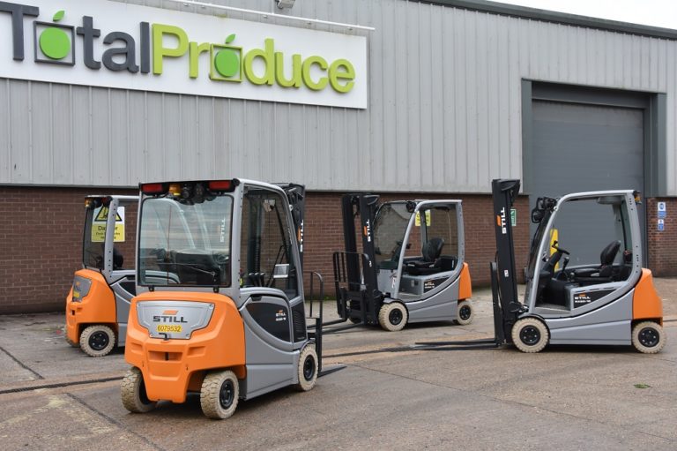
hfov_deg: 43.6
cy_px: 226
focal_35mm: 45
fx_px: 846
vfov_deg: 29.8
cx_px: 338
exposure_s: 1/200
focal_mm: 30
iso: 800
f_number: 7.1
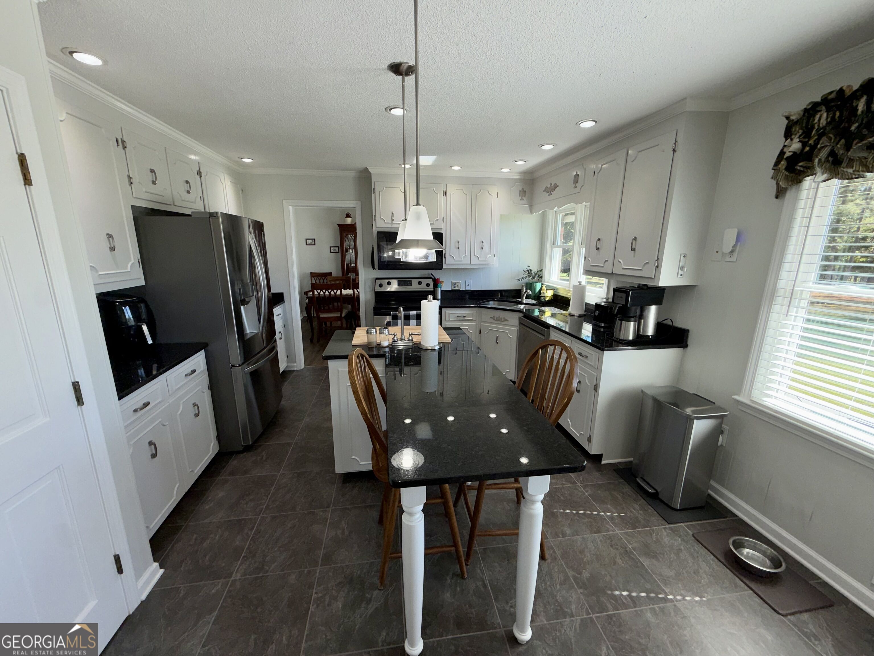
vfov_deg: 85.7
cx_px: 437
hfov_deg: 102.1
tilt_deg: -13.0
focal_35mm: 14
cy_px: 328
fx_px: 353
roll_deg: -0.6
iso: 16
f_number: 2.2
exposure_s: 1/120
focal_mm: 2.22
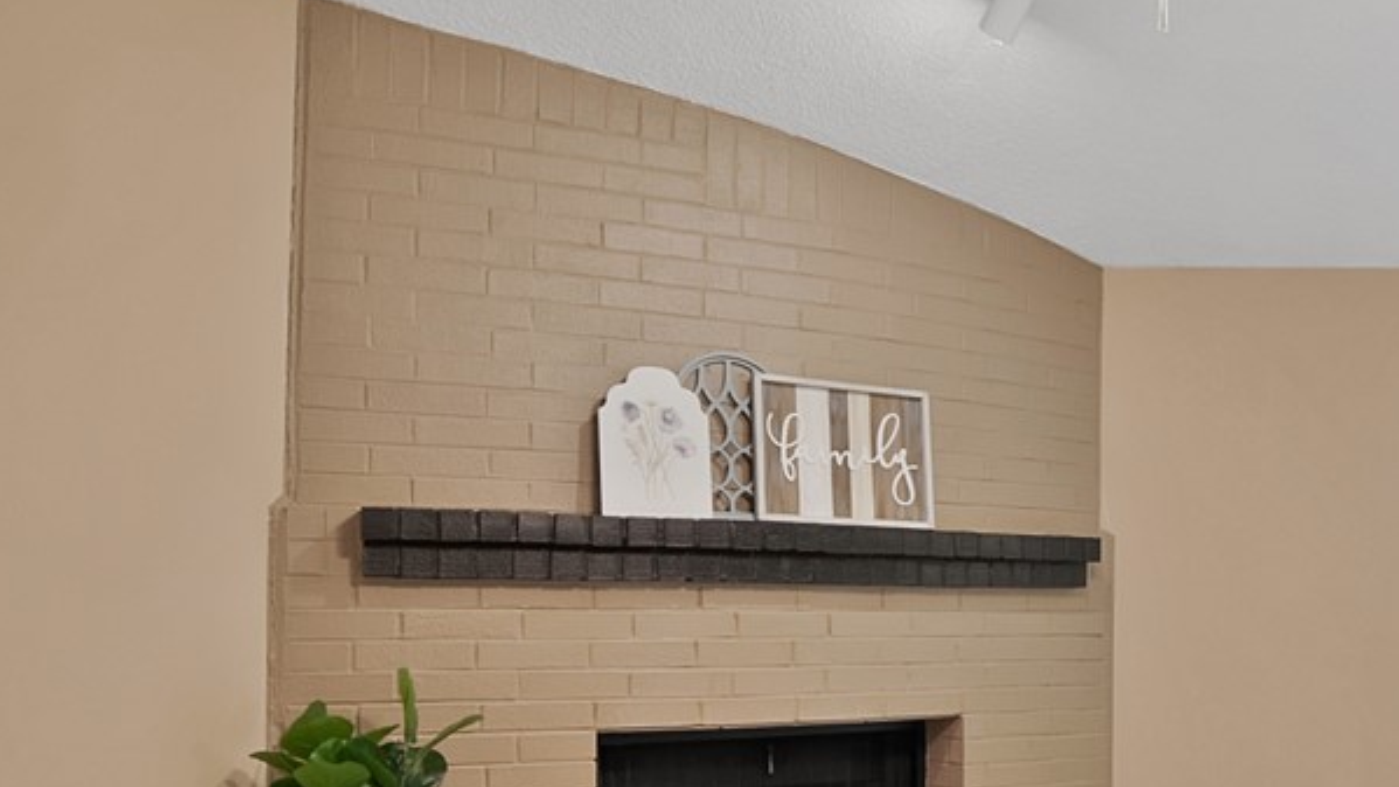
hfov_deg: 40.5
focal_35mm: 42
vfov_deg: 27.9
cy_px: 603
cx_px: 1485
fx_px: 1558
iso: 640
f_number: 9
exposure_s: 1.3
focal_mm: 12
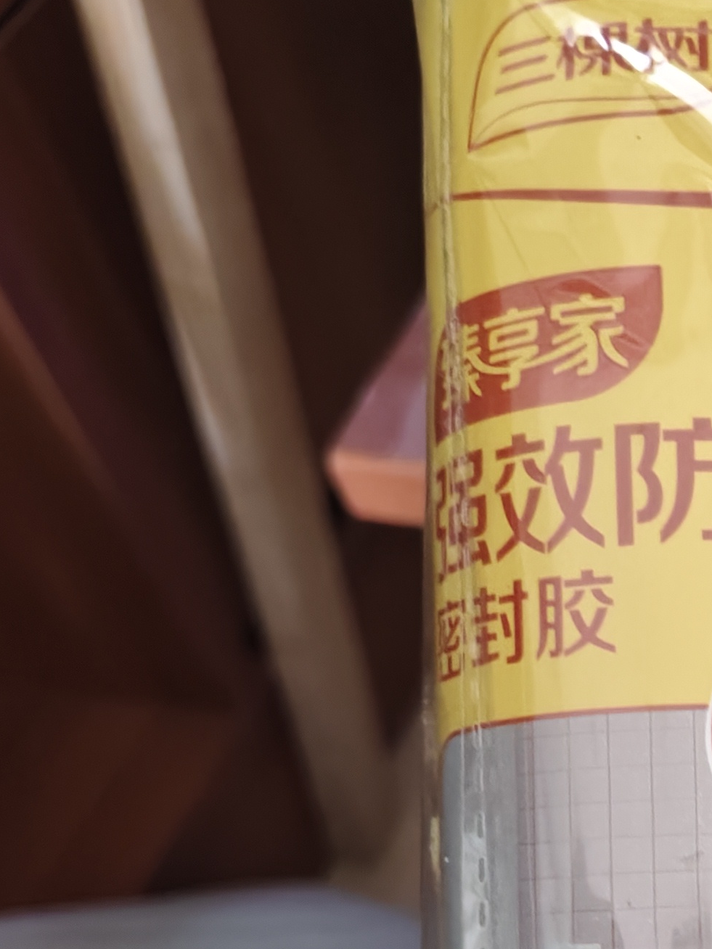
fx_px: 1975
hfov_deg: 18.6
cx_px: 994
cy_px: 924
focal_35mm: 72
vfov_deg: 25.8
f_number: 1.88
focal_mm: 5.56
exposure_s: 1/120
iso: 780
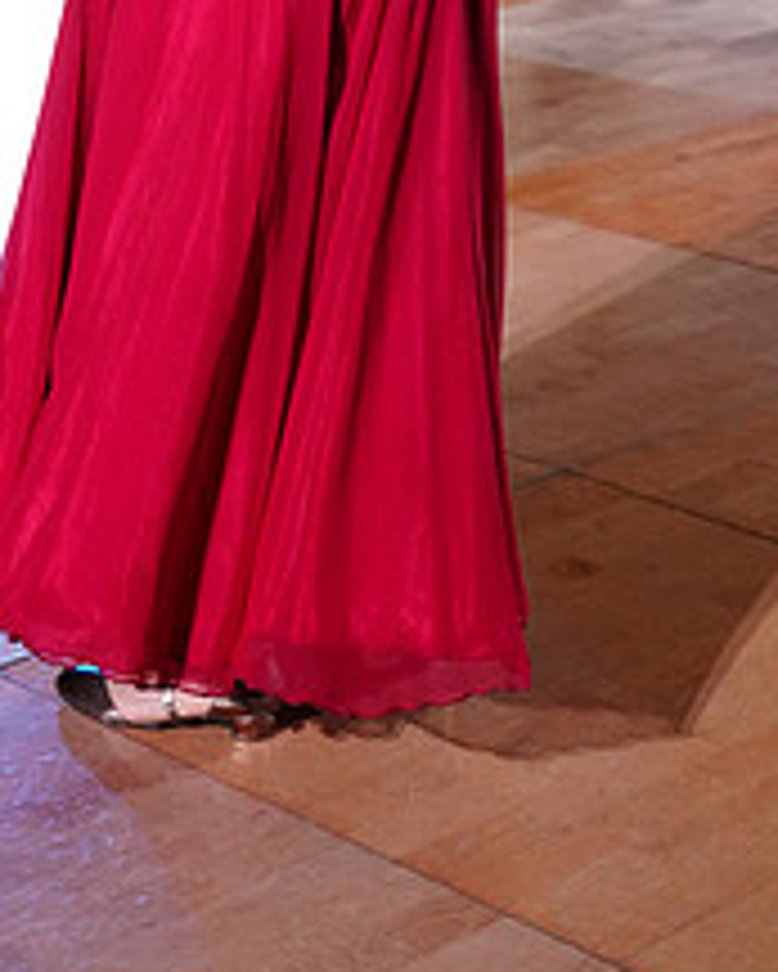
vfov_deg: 17.9
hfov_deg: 14.9
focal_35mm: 101
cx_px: -74
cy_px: -248
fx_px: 2905
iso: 2500
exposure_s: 1/320
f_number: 4
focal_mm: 40
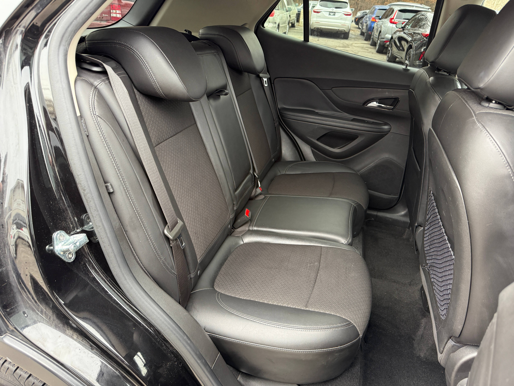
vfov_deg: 56.8
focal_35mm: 24
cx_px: 257
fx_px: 356
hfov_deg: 71.6
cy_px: 193
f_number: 1.78
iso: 200
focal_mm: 6.76
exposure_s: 1/60
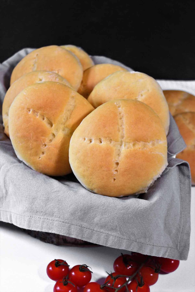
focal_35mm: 63
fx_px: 512
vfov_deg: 31.9
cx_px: 98
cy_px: 146
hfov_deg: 21.6
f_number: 5
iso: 1600
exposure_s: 1/30
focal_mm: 42
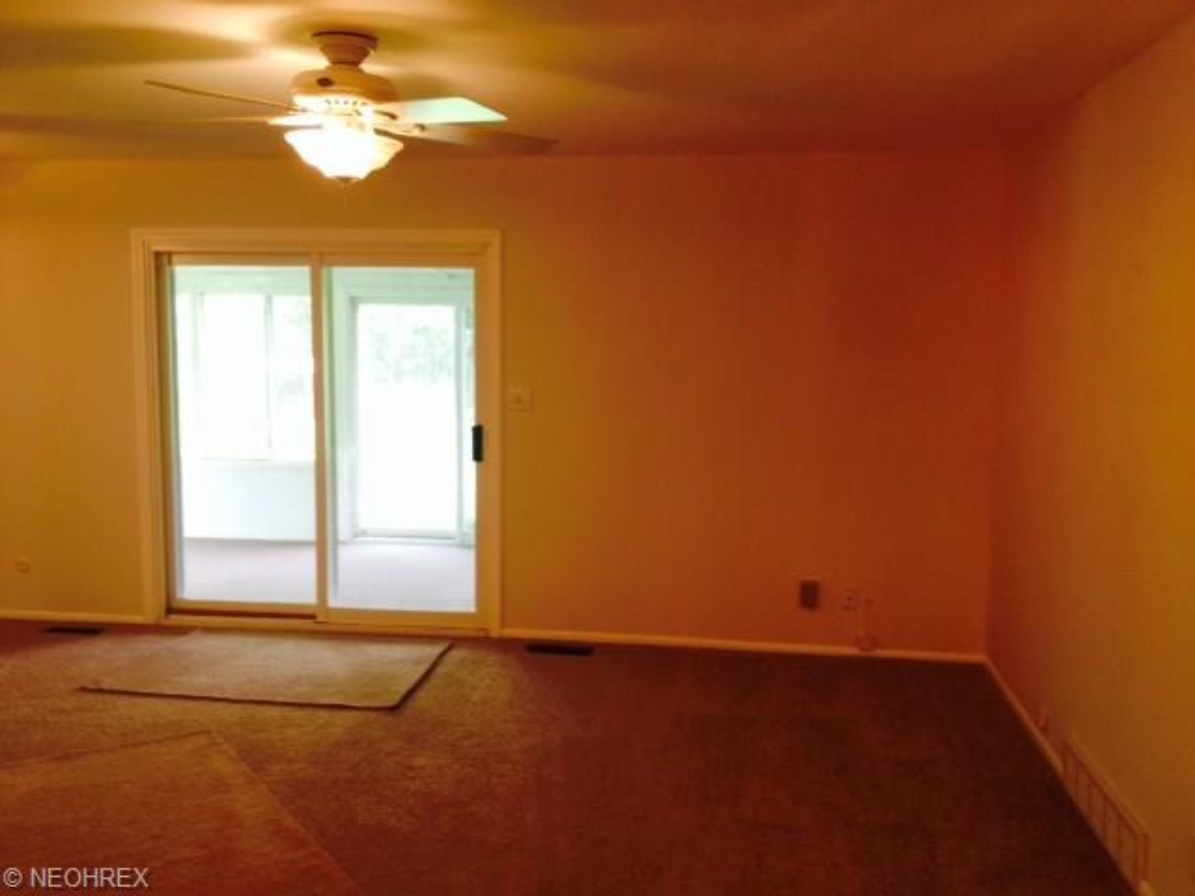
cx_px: 598
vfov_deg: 40.7
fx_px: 1208
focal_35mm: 35
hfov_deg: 52.6
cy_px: 448
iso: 50
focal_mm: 4.28
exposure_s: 1/20
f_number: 2.4
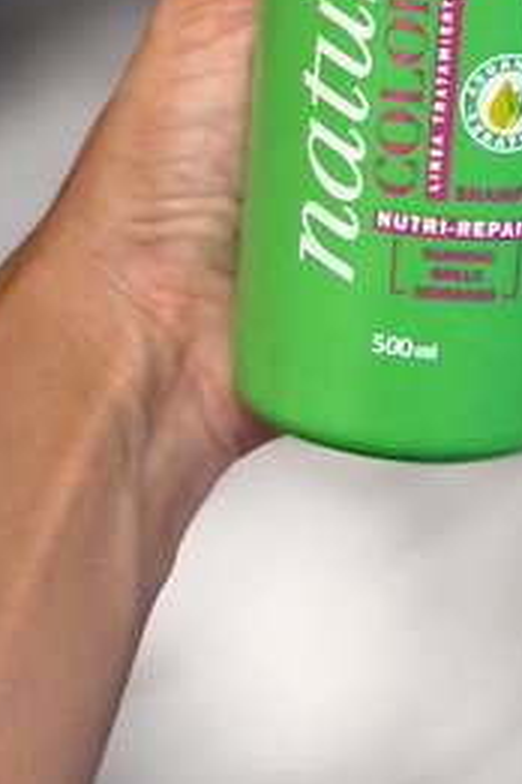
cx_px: 468
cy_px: -11
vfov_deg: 19.4
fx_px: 2218
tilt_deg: -62.2
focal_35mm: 102
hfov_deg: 13.3
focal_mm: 6.76
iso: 50
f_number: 1.78
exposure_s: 1/161
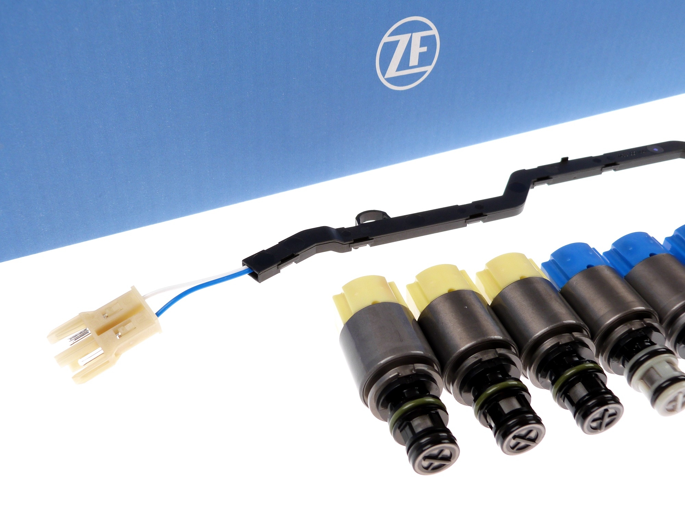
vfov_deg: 42.9
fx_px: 653
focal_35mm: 33
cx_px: 342
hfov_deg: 55.4
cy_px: 257
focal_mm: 5.9
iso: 100
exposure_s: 1/80
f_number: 3
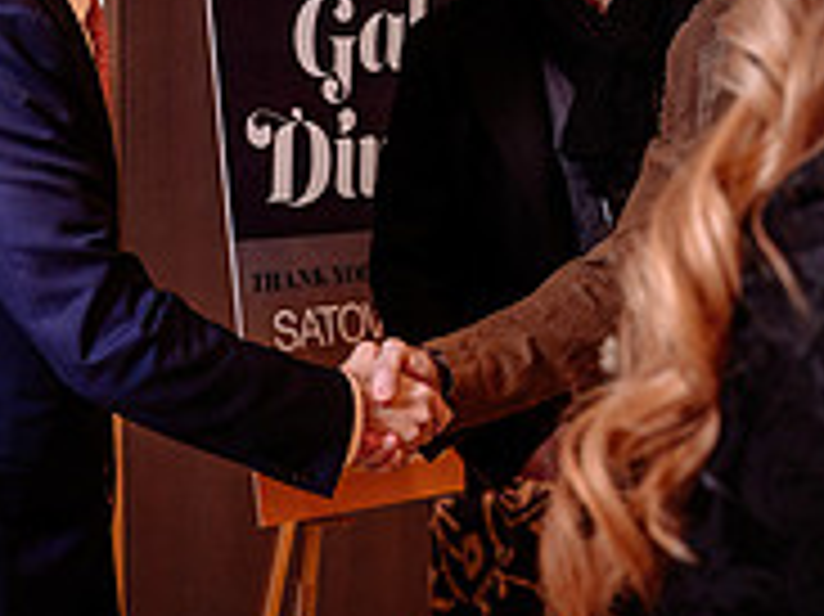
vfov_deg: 15.6
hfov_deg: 20.8
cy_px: 123
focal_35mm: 94
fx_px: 2236
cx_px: 294
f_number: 3.5
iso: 800
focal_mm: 28
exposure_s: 1/80
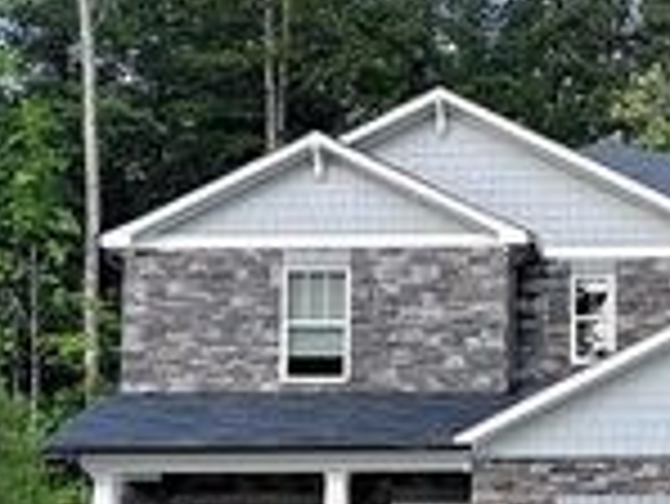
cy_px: 439
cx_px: 612
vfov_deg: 16.8
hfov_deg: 21.9
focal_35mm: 87
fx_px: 1685
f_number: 1.5
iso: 50
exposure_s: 1/1058
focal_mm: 5.7
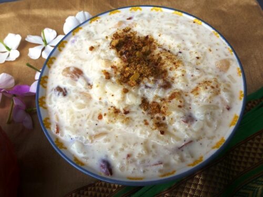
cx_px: 132
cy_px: 98
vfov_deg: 56.8
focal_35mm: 24
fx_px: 182
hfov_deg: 71.6
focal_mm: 4.3
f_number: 4
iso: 100
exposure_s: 1/125
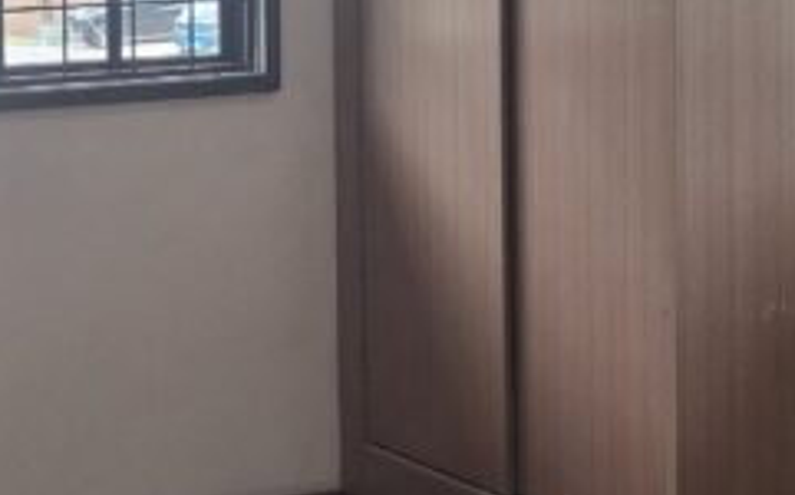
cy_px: 33
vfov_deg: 15.8
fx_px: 1753
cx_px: 247
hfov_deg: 25.4
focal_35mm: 81
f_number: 1.8
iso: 200
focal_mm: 5.54
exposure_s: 1/120
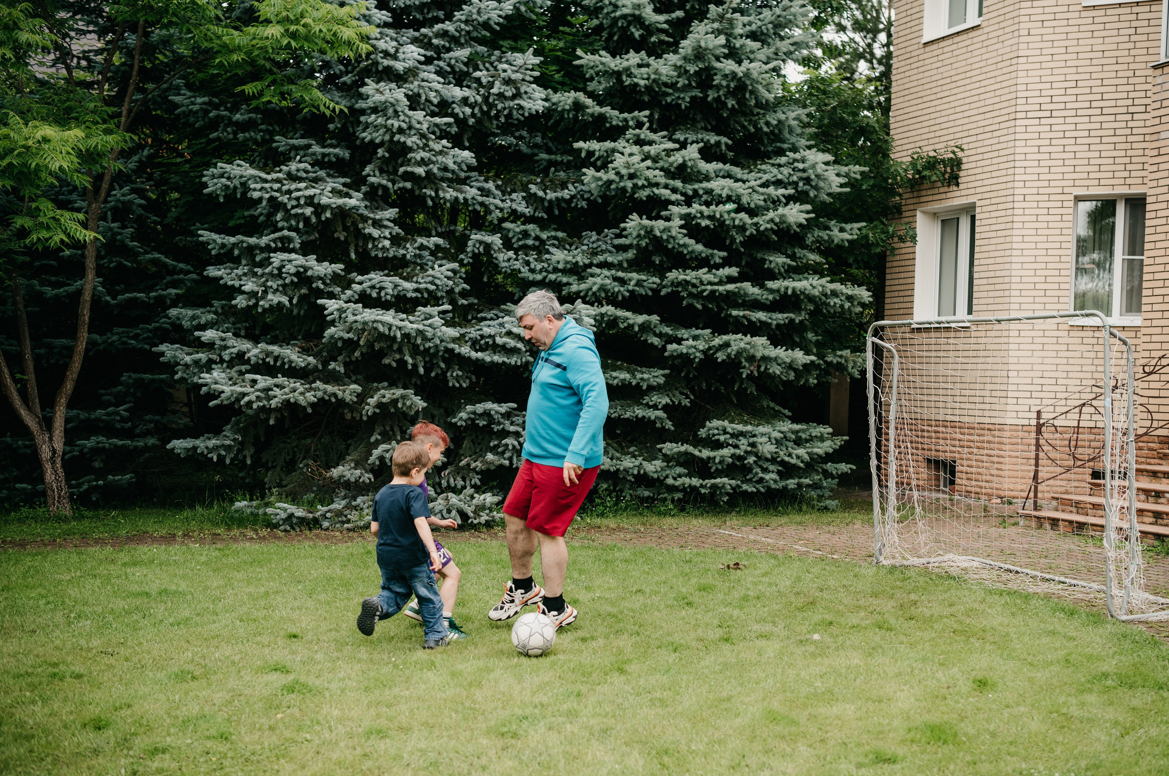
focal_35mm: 40
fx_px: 1309
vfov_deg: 33.0
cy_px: 436
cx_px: 655
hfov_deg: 48.0
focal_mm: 36
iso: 200
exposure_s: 1/500
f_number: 3.2
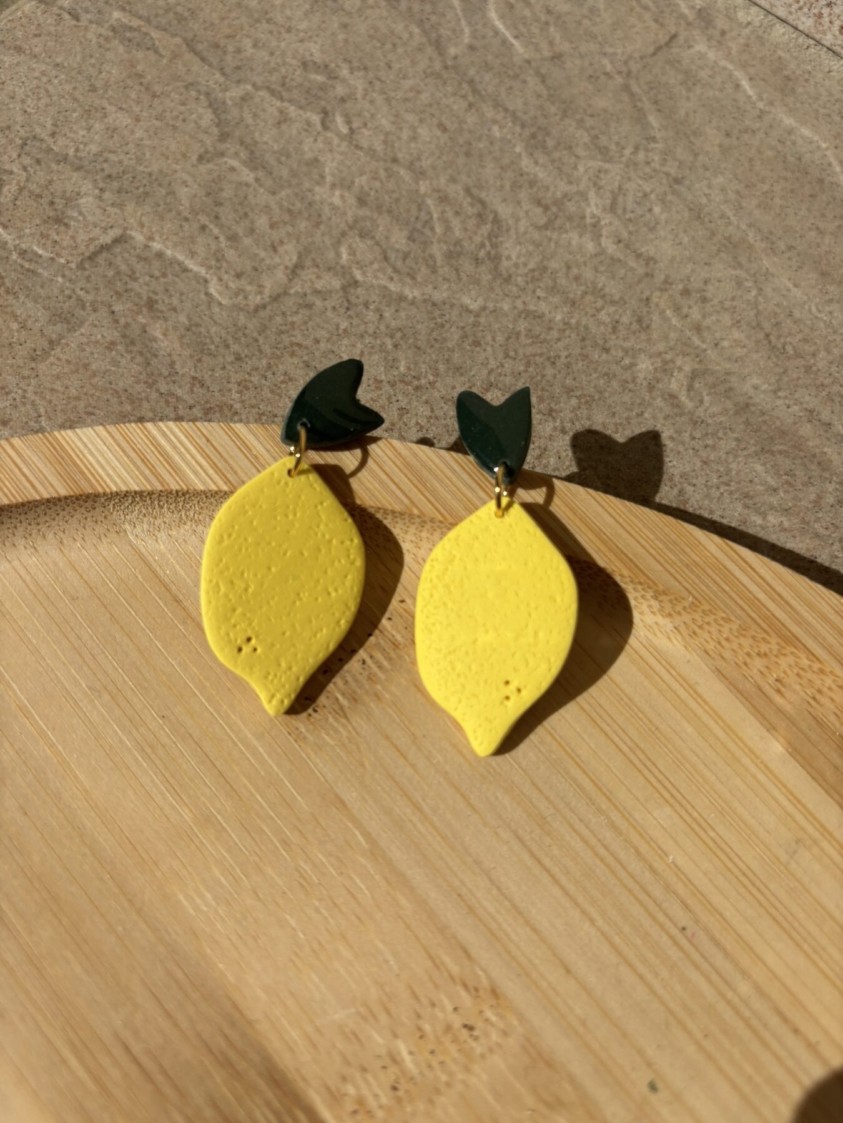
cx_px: 422
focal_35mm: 26
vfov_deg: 67.3
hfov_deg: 53.1
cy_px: 562
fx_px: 844
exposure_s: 1/9091
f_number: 1.6
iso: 50
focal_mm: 5.96
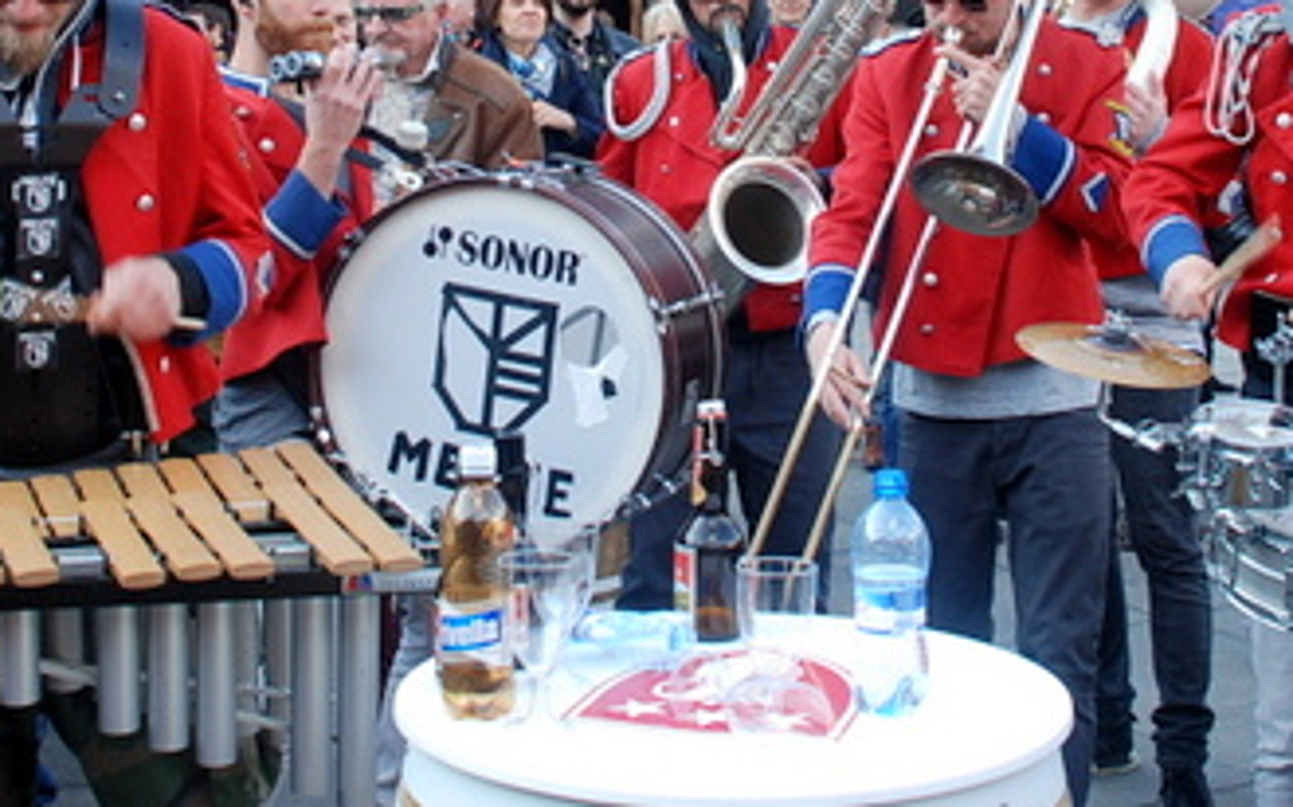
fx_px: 2290
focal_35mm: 65
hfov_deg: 31.5
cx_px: 694
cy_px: 22
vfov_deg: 19.5
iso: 320
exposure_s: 1/100
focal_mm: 20
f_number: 5
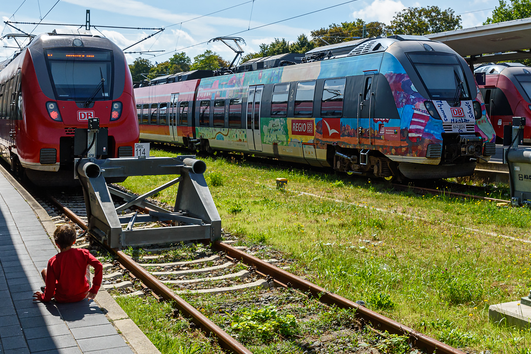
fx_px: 561
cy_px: 154
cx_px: 244
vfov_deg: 35.0
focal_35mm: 38
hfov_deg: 50.6
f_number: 8
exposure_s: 1/1000
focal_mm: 22
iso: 200
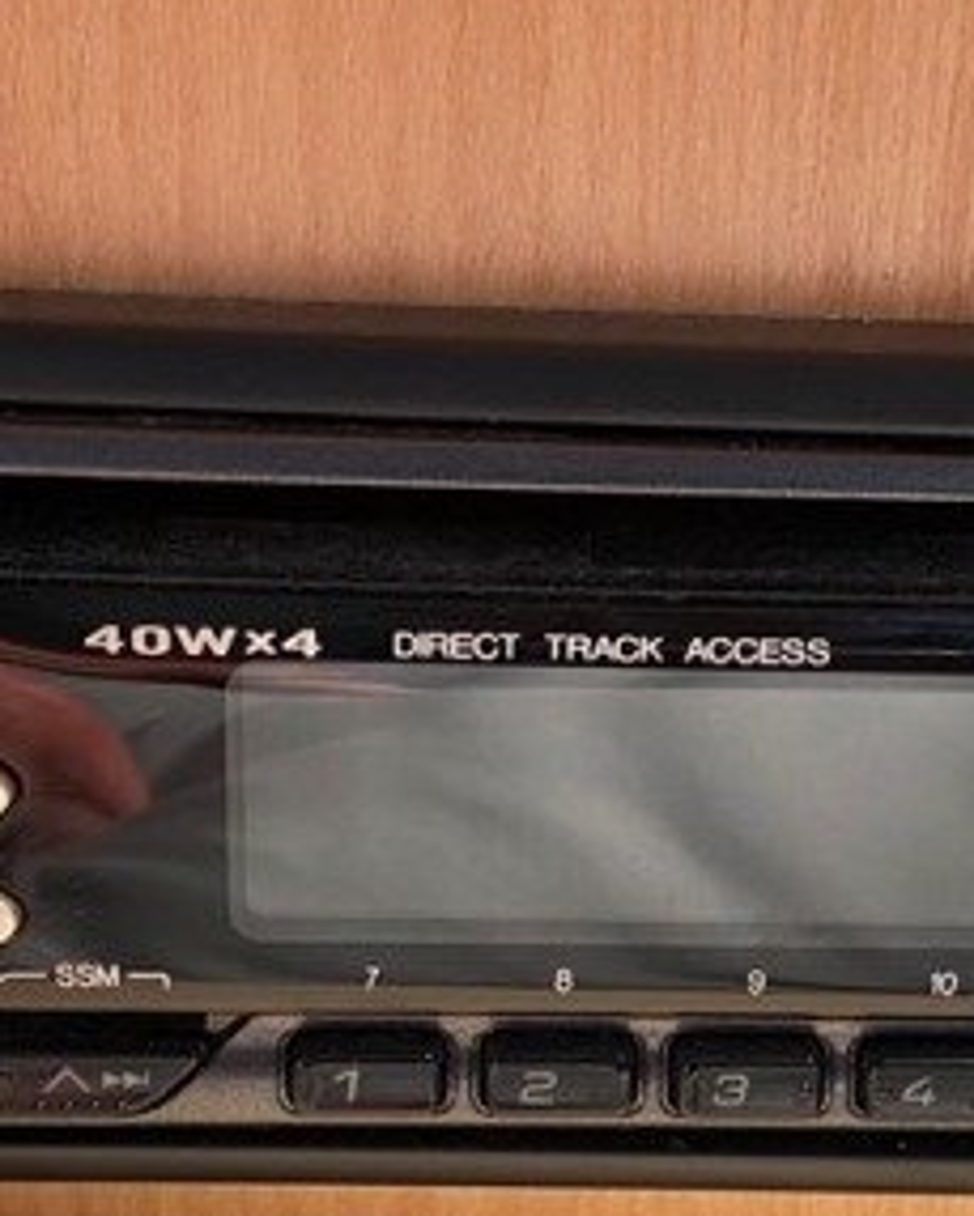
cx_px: 681
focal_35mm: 71
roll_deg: -2.5
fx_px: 2557
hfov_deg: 21.5
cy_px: 821
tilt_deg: -23.8
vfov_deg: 26.6
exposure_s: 1/60
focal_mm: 4.25
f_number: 1.8
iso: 125
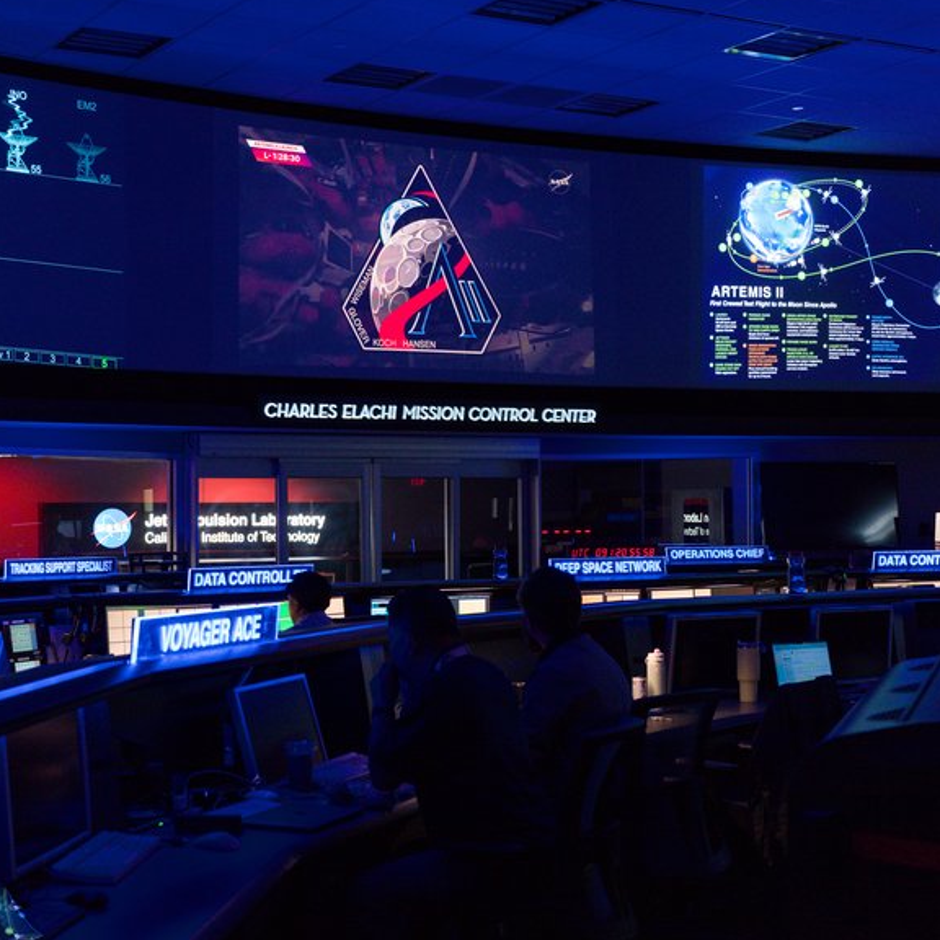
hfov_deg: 31.0
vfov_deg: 31.1
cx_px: 398
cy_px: 471
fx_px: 1690
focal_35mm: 55
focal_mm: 45
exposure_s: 1/80
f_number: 4
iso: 3200
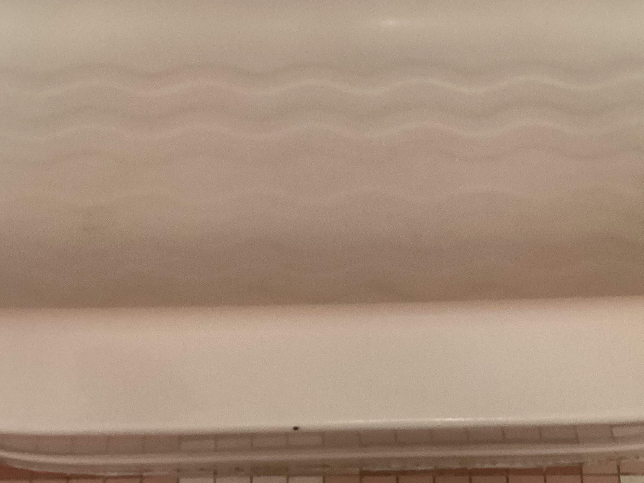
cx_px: 353
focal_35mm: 51
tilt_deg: -71.5
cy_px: 262
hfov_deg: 37.5
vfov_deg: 28.5
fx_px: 949
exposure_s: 1/30
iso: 500
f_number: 2.4
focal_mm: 3.3
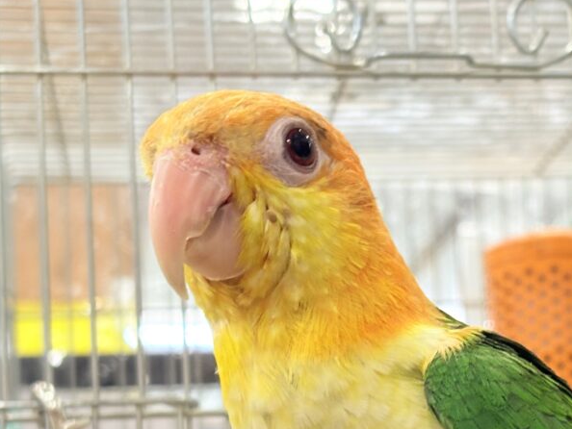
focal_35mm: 105
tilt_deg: +8.0
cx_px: 422
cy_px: 392
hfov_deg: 18.6
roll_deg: +4.4
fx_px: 1736
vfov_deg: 14.0
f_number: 1.6
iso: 64
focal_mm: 5.96
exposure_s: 1/50
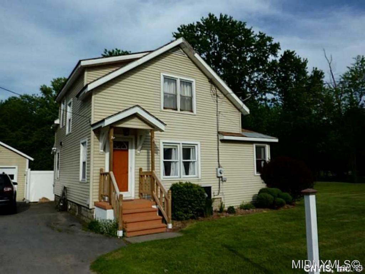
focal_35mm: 25
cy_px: 137
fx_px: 264
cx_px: 182
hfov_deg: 69.4
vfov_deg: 54.9
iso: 80
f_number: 5
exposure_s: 1/500
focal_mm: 4.1
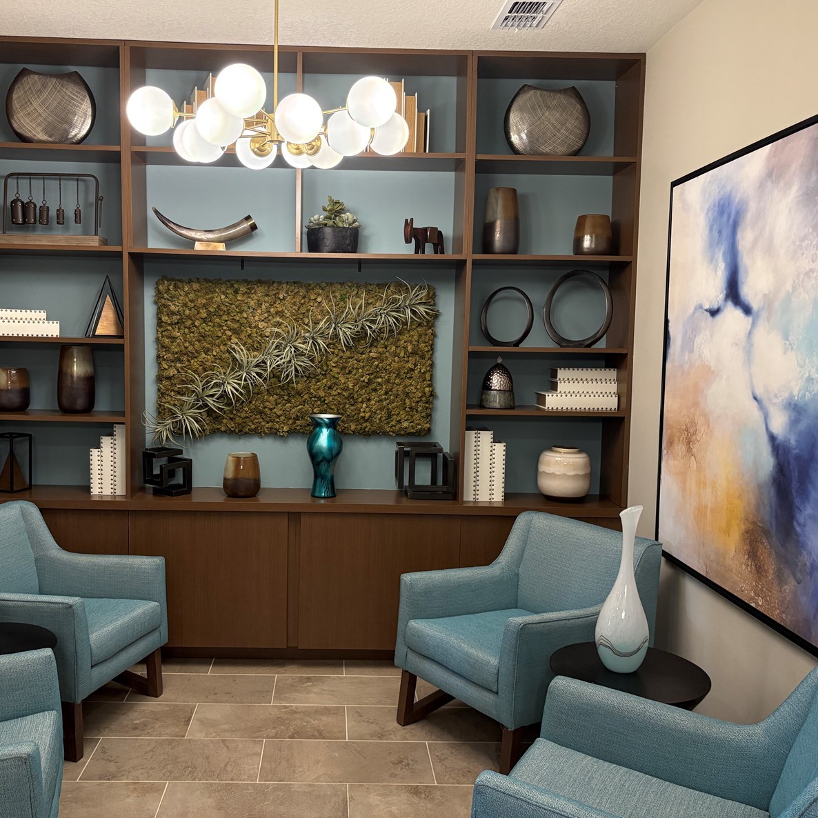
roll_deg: +0.2
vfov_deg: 52.5
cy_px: 405
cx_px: 342
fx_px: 829
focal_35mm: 31
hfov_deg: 52.3
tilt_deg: -4.7
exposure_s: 1/120
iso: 250
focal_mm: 5.96
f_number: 1.6
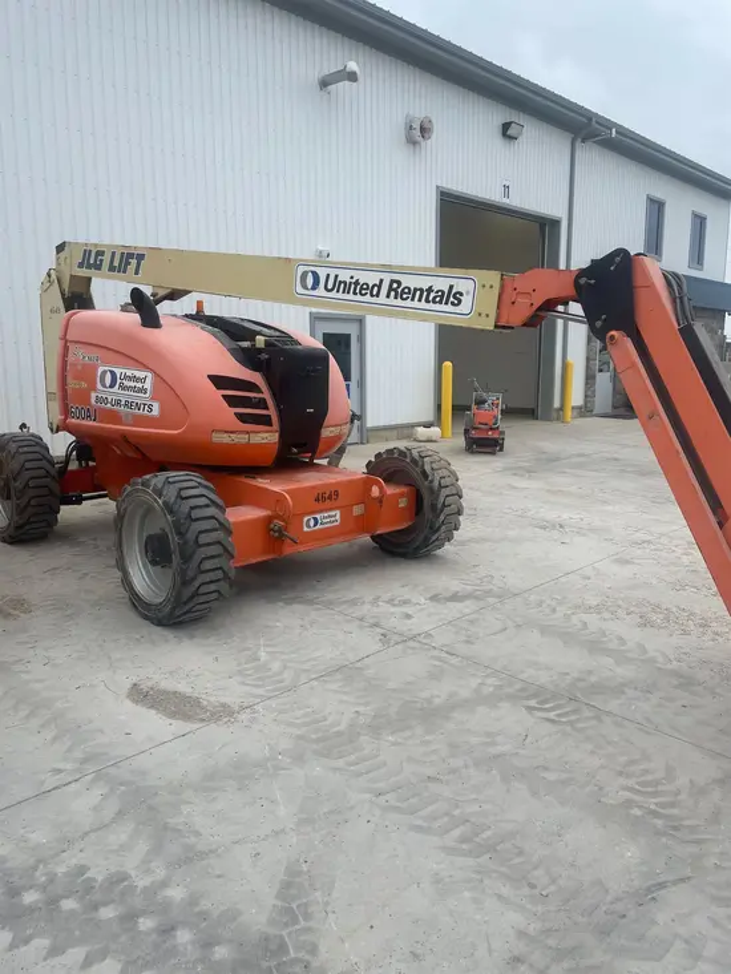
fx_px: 732
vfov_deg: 67.3
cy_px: 487
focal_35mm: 26
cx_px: 366
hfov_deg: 53.1
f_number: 1.6
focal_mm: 4.2
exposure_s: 1/1715
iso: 32
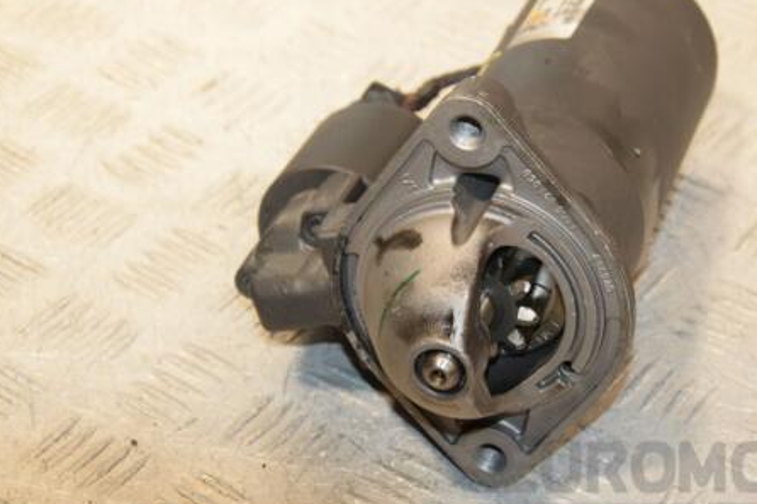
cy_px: 241
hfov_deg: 20.2
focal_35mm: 101
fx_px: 2123
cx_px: 470
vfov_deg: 13.5
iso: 1600
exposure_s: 1/200
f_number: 6.3
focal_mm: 50
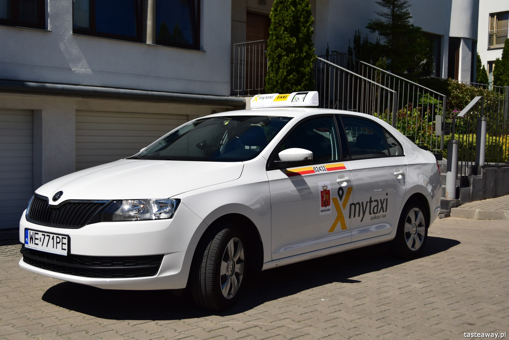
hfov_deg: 45.0
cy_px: 170
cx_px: 254
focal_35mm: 44
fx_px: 615
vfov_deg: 30.8
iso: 200
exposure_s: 1/2500
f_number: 5
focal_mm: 29
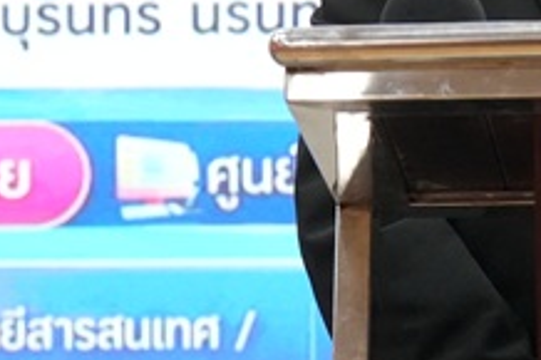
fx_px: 4820
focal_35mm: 321
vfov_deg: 4.3
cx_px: 615
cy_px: 32
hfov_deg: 6.4
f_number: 5
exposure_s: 1/250
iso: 8000
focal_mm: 70
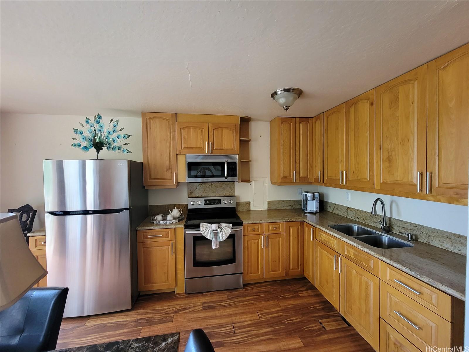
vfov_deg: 89.9
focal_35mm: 13
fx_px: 176
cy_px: 176
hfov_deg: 106.2
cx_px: 234
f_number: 2.2
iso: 250
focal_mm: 2.2
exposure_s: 1/60
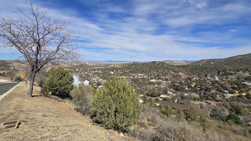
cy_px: 56
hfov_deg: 102.9
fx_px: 100
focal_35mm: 15
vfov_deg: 69.8
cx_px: 120
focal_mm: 2.2
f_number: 2.2
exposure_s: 1/3042
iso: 50
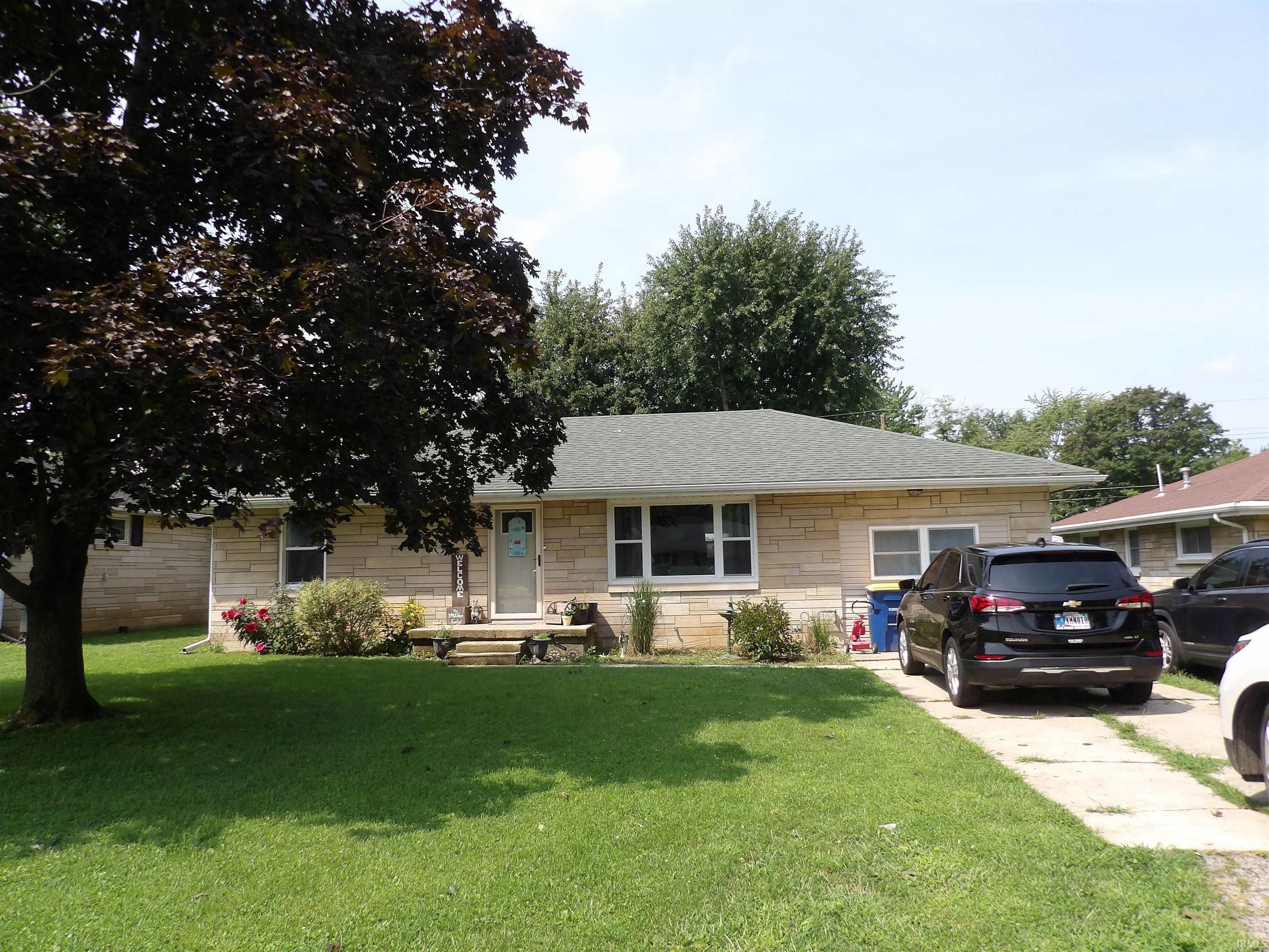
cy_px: 476
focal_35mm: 24
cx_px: 634
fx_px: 880
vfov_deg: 56.8
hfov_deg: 71.6
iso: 100
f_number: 3.2
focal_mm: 4.3
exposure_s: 1/693
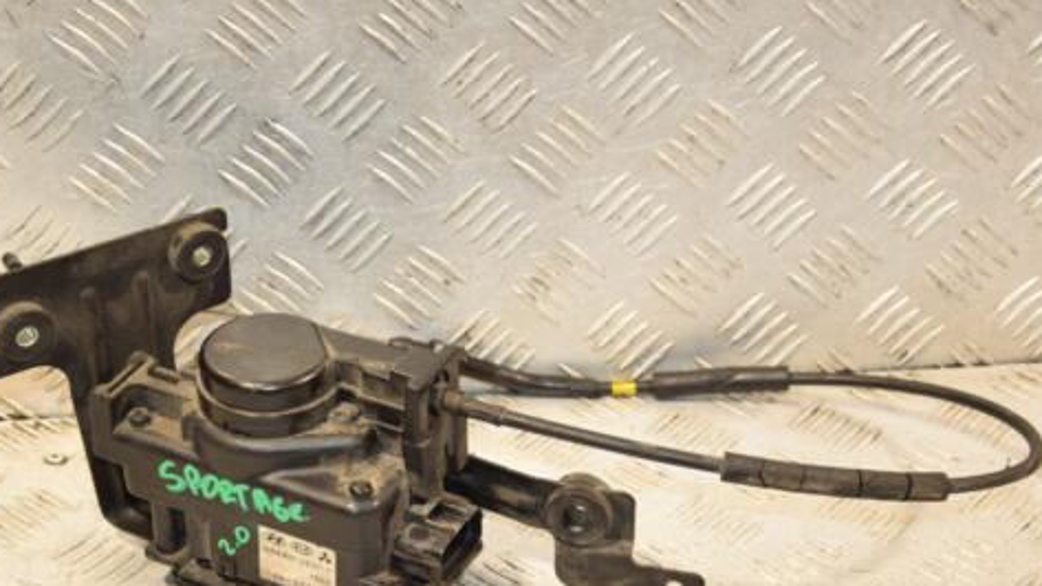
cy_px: 399
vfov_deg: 13.5
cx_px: 527
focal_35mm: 90
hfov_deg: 23.8
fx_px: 2477
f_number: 5.6
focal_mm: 45
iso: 800
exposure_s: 1/200
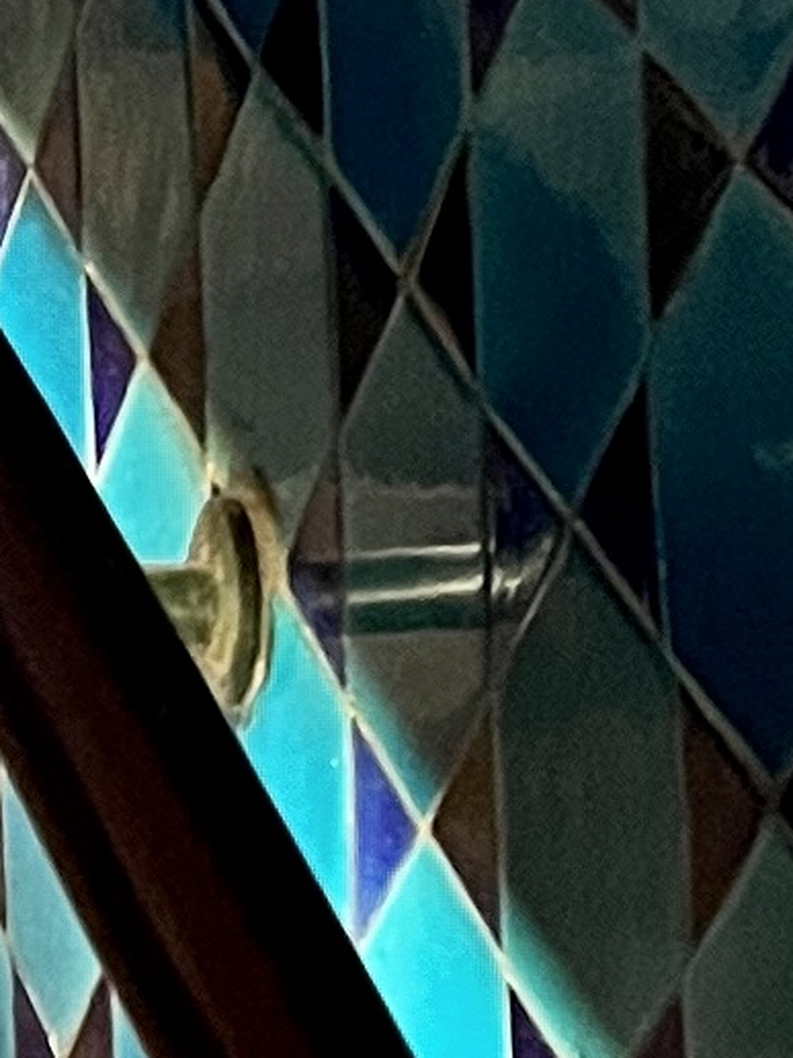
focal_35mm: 203
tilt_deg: +7.2
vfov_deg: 9.7
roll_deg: +1.7
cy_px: 876
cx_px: -1695
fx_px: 6201
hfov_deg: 6.6
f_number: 1.6
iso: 400
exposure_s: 1/50
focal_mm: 5.1
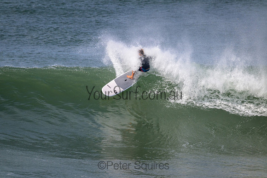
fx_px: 5934
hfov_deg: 2.6
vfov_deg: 1.7
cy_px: 89
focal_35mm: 800
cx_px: 134
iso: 900
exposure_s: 1/2000
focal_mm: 800
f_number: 11
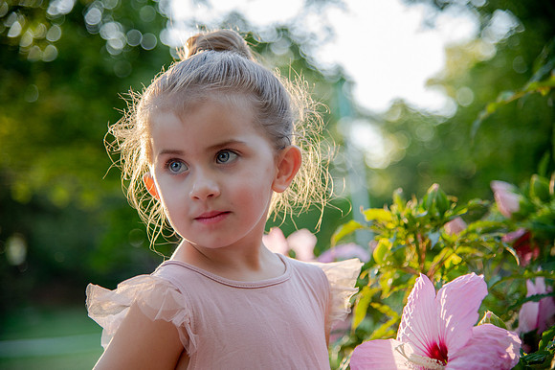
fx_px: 1263
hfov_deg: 24.8
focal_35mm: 82
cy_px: 185
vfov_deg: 16.6
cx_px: 278
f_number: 4
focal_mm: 82
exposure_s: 1/400
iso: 640
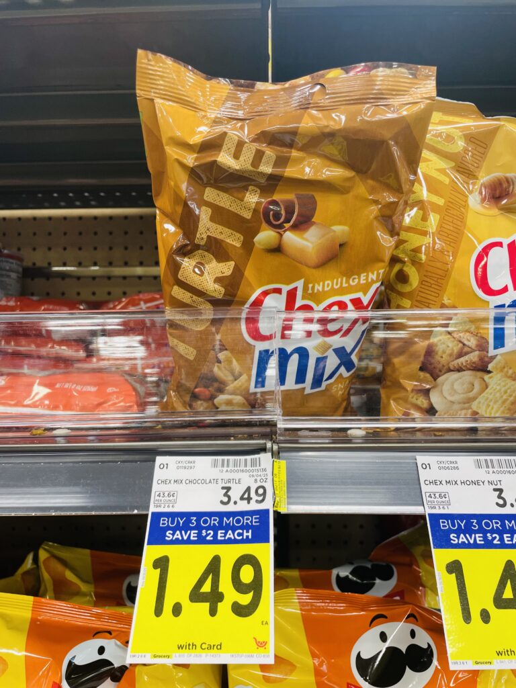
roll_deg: +1.5
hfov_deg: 53.1
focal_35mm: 26
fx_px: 517
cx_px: 258
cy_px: 344
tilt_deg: +3.0
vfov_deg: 67.3
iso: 64
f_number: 1.6
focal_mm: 4.2
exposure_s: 1/60
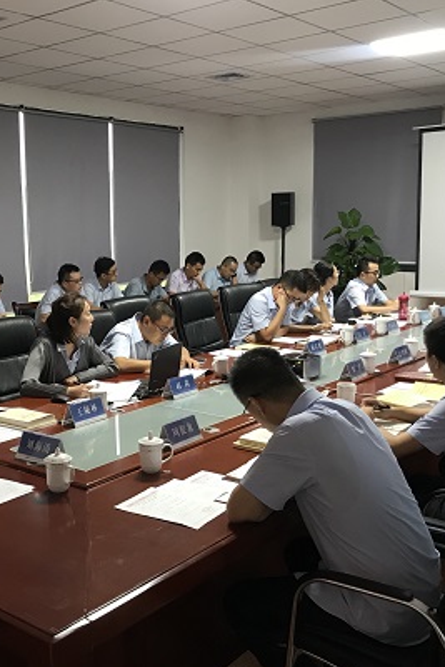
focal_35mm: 40
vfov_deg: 48.4
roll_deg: +1.7
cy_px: 340
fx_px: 741
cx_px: 138
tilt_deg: -8.3
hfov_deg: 33.1
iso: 50
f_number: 1.8
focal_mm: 3.99
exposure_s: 1/16
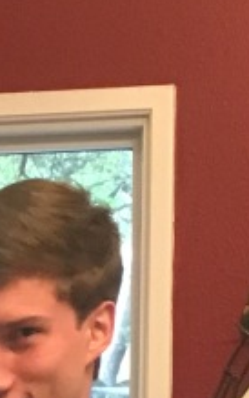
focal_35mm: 192
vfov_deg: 10.1
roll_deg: +0.2
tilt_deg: -9.3
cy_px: 793
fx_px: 2083
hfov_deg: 6.8
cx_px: -31
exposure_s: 1/30
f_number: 2.2
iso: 200
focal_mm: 4.15
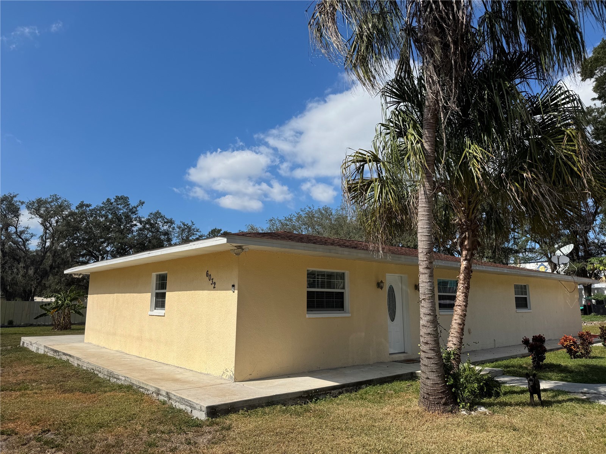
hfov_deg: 71.6
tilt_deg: +9.6
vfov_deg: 56.8
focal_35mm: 24
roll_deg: -0.2
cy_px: 227
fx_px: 420
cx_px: 303
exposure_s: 1/6410
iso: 80
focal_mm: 6.76
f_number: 1.78
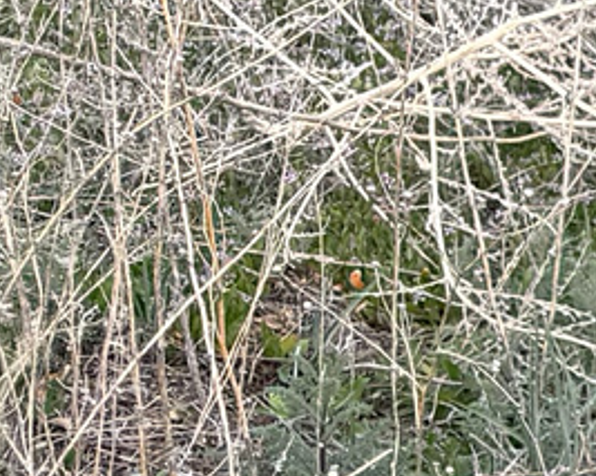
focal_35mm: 180
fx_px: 3172
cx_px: 2025
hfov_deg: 8.3
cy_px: 677
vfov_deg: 8.4
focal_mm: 6.76
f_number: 1.78
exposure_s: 1/868
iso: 80
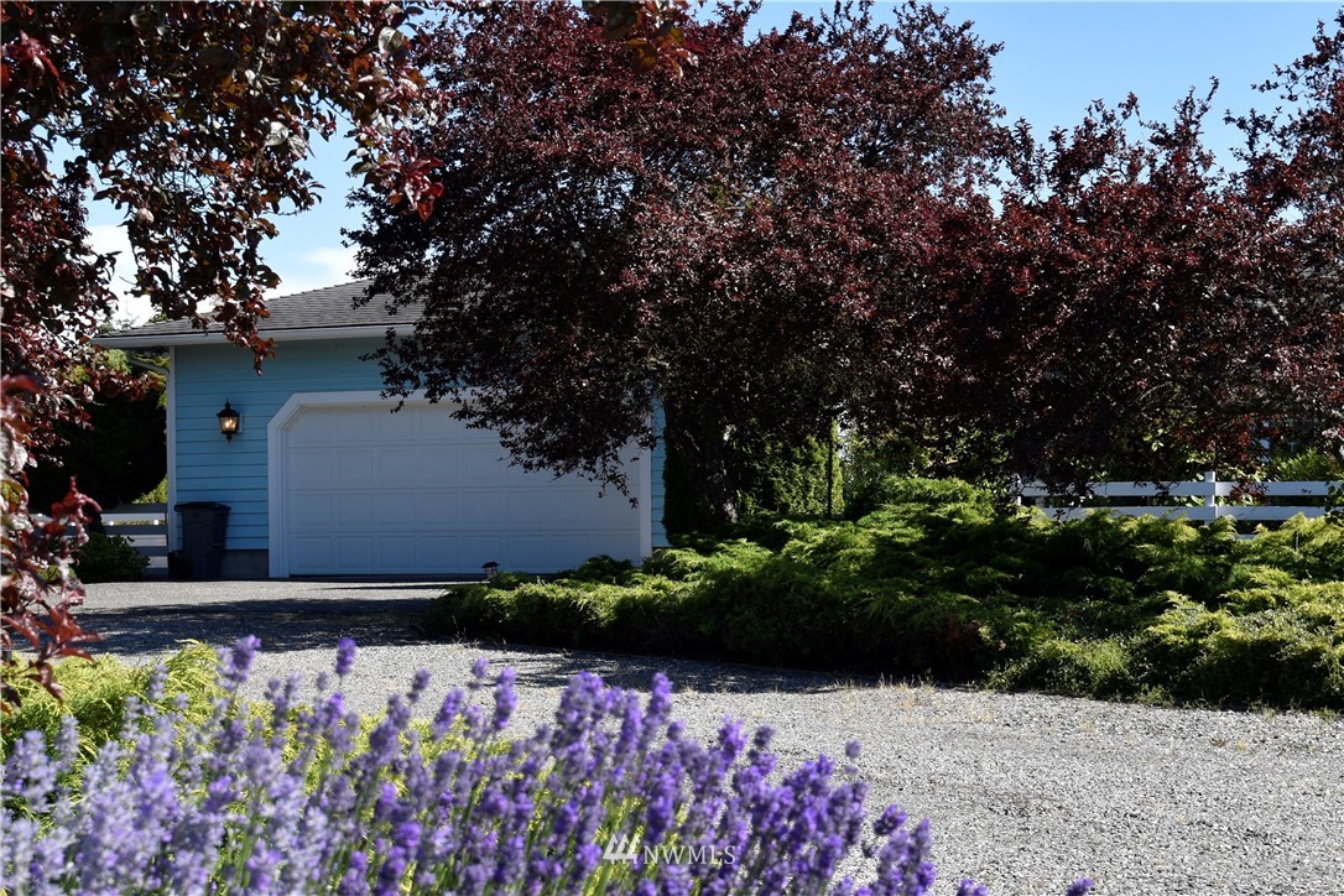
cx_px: 672
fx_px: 1960
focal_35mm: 52
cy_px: 448
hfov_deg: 37.9
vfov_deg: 25.8
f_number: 8
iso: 100
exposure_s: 1/200
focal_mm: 35
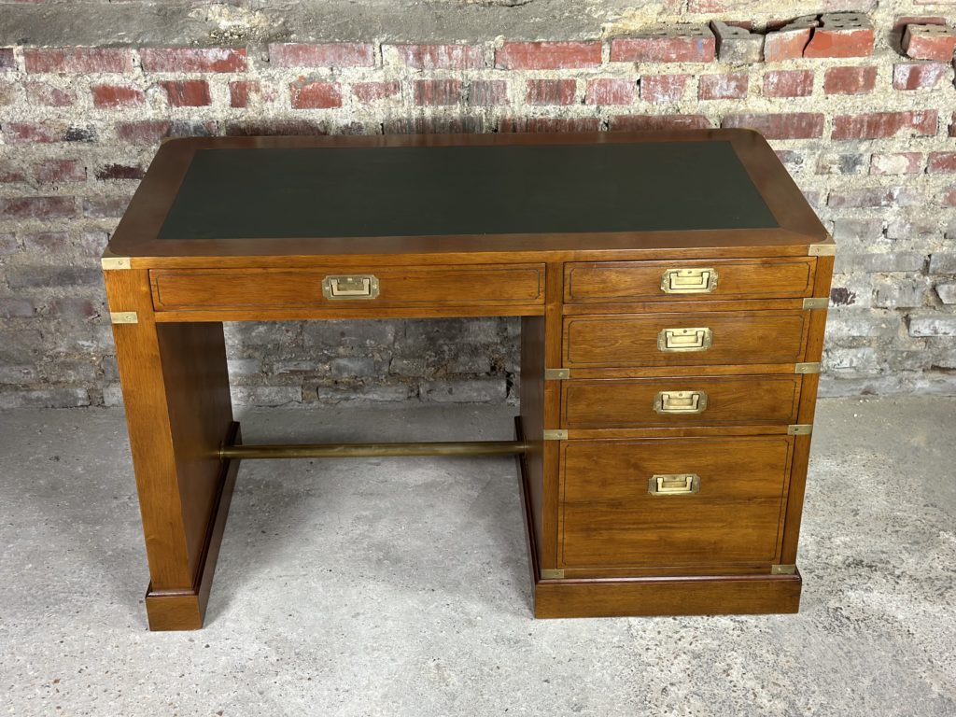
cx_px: 478
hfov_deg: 39.7
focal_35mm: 48
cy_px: 358
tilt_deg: -29.7
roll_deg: +0.9
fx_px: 1326
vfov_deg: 30.3
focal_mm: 6.86
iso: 200
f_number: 1.78
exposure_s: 1/50
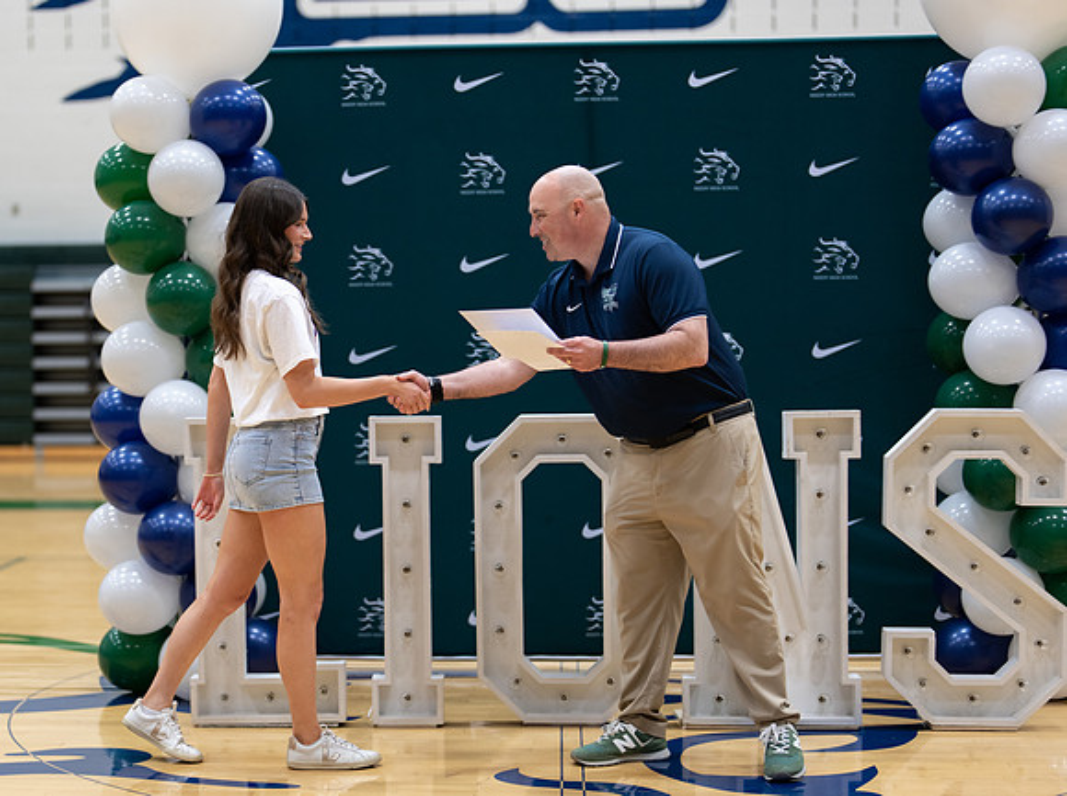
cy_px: 478
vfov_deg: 21.5
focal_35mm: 68
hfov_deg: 28.4
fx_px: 2091
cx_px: 329
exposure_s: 1/320
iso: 320
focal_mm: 50
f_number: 1.2
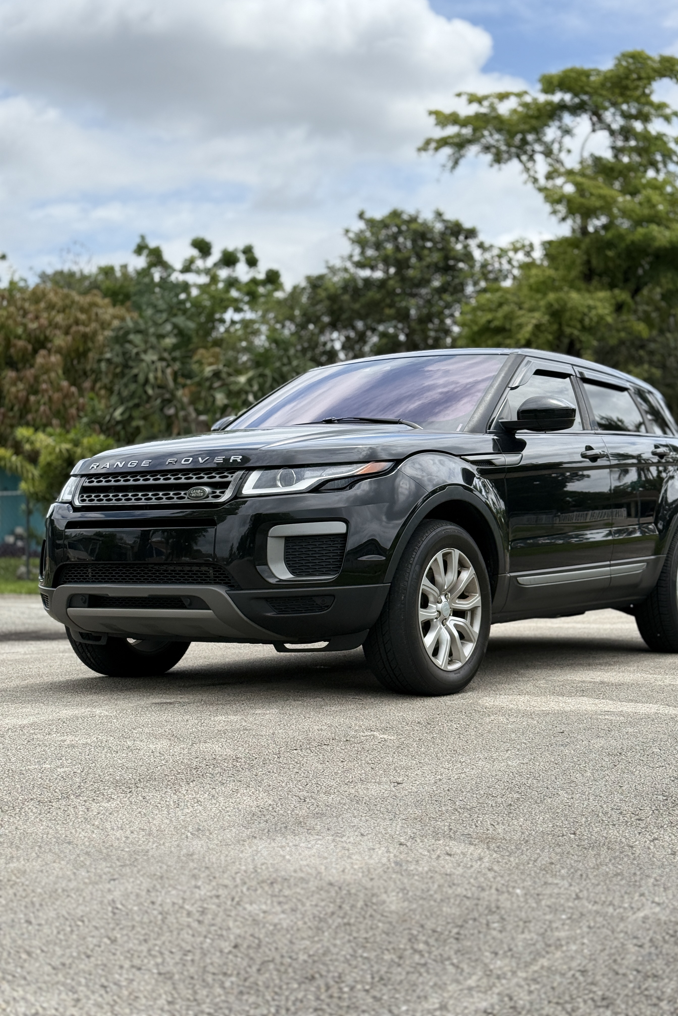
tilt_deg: +1.6
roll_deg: -0.3
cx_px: 382
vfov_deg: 39.6
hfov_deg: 27.0
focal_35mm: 50
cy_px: 507
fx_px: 1412
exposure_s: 1/4587
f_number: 1.78
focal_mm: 6.76
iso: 80
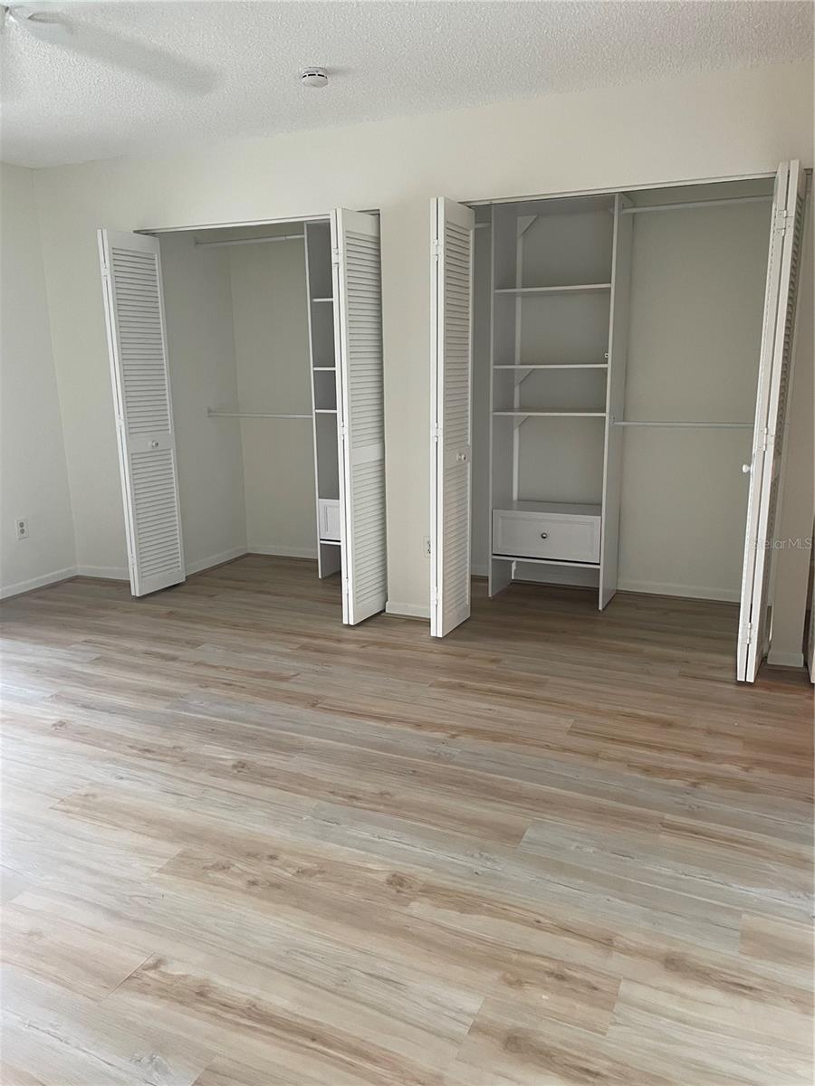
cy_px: 543
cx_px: 408
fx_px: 816
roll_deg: +0.5
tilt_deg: -11.6
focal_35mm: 26
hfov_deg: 53.1
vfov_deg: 67.3
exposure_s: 1/60
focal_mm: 4.2
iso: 250
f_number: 1.6
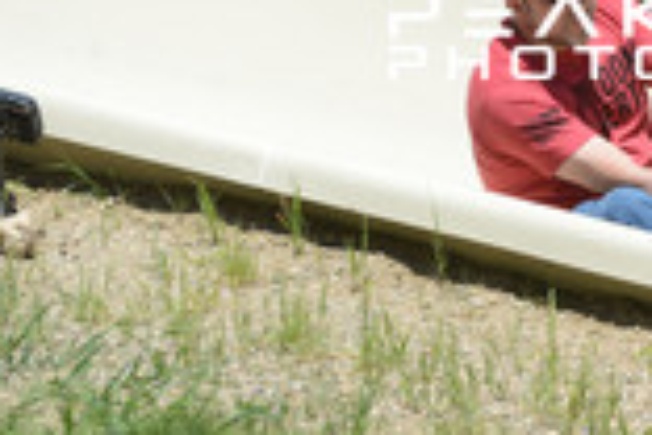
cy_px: 337
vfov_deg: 2.7
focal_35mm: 500
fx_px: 9055
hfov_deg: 4.1
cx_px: 828
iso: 400
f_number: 6.3
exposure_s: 1/1250
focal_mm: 195
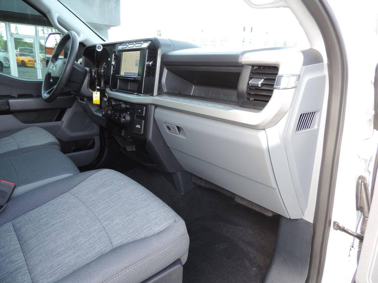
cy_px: 142
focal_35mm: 24
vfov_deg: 56.8
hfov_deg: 71.6
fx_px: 262
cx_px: 189
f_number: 3
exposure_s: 1/30
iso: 100
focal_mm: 4.3
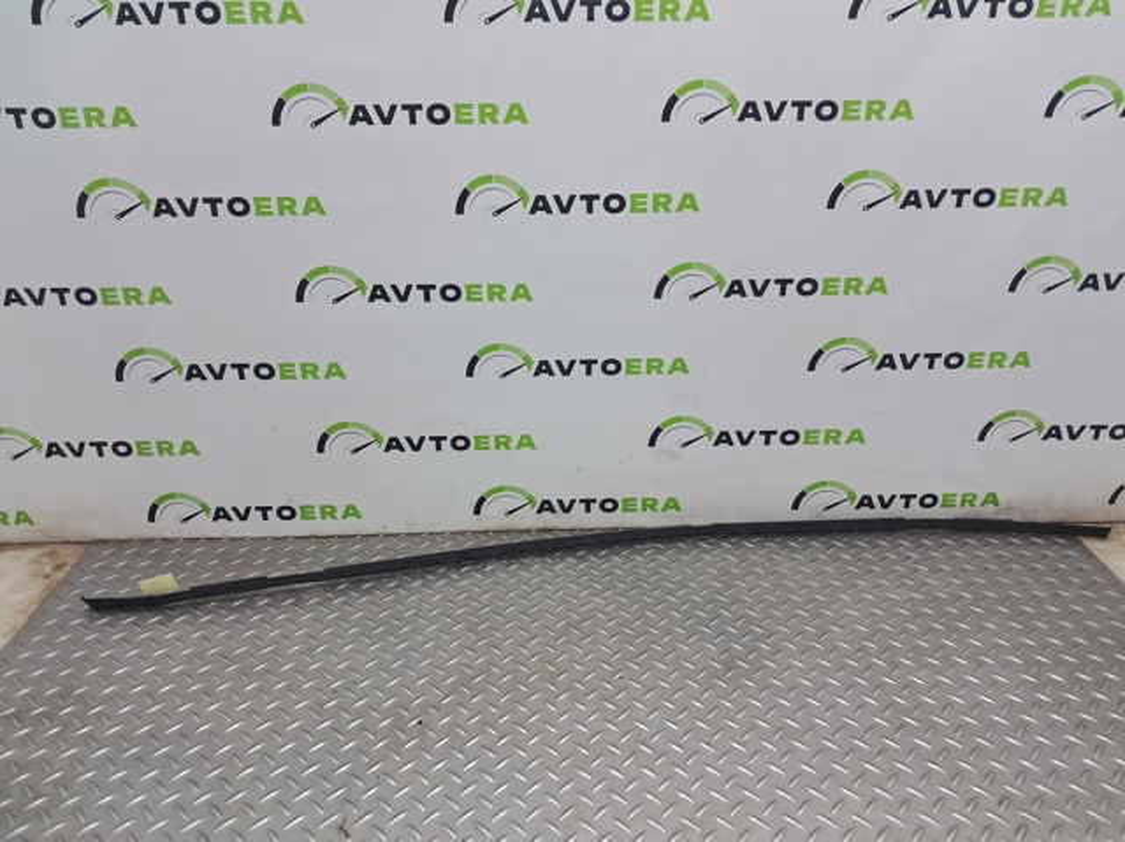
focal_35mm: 27
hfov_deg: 65.4
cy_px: 421
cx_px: 562
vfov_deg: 51.3
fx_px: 877
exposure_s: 1/50
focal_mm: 4
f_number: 1.8
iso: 64
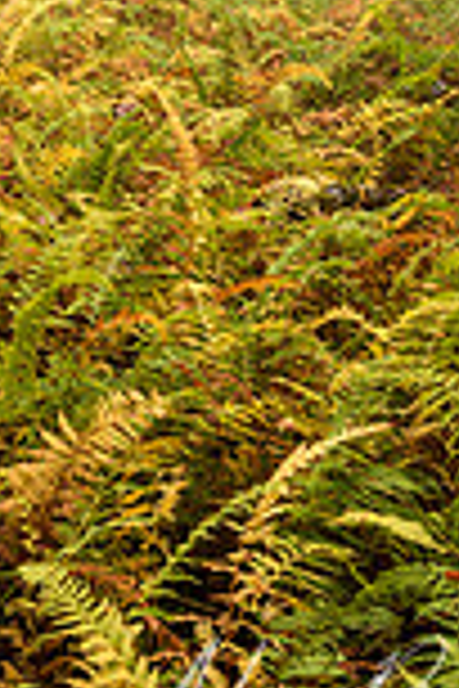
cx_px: -176
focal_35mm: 91
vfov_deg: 20.4
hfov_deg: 14.3
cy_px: -211
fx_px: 1740
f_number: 13
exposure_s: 1/13
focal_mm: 31
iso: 64
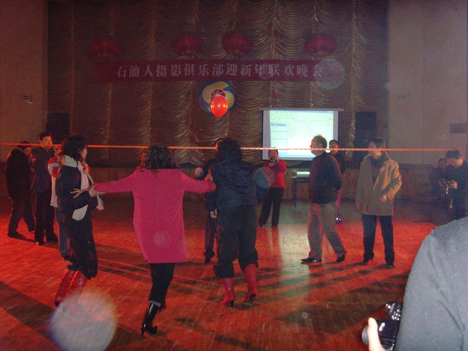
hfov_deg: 47.9
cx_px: 234
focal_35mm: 39
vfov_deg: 36.8
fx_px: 527
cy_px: 176
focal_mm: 6.6
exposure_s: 1/45
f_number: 3.5
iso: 400
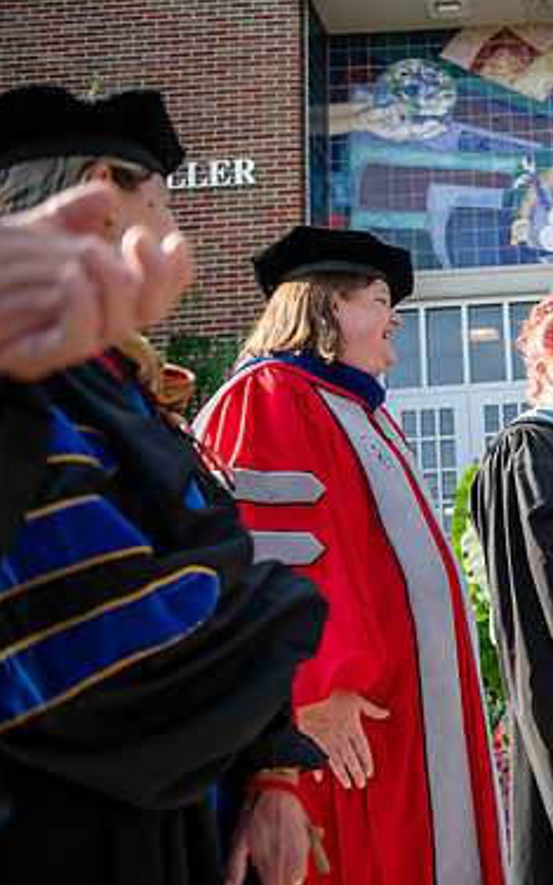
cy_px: 437
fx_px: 1061
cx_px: 673
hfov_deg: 25.9
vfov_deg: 45.3
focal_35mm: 44
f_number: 2.8
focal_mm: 28
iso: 100
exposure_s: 1/320
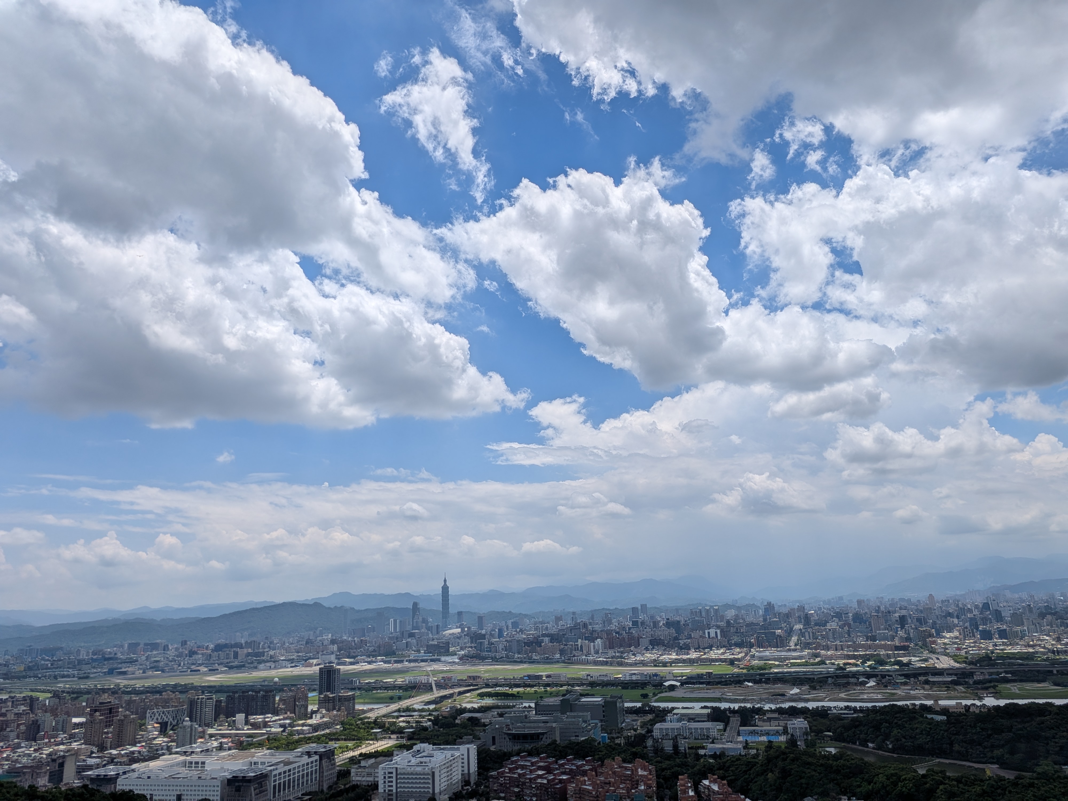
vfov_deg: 56.8
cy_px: 400
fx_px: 740
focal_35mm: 24
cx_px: 534
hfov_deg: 71.6
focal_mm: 4.53
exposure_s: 1/3597
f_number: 1.7
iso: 29
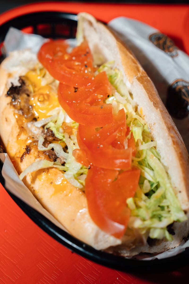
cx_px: 94
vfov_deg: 28.8
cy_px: 142
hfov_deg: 19.5
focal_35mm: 70
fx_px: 551
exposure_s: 1/80
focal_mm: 70
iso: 320
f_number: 5
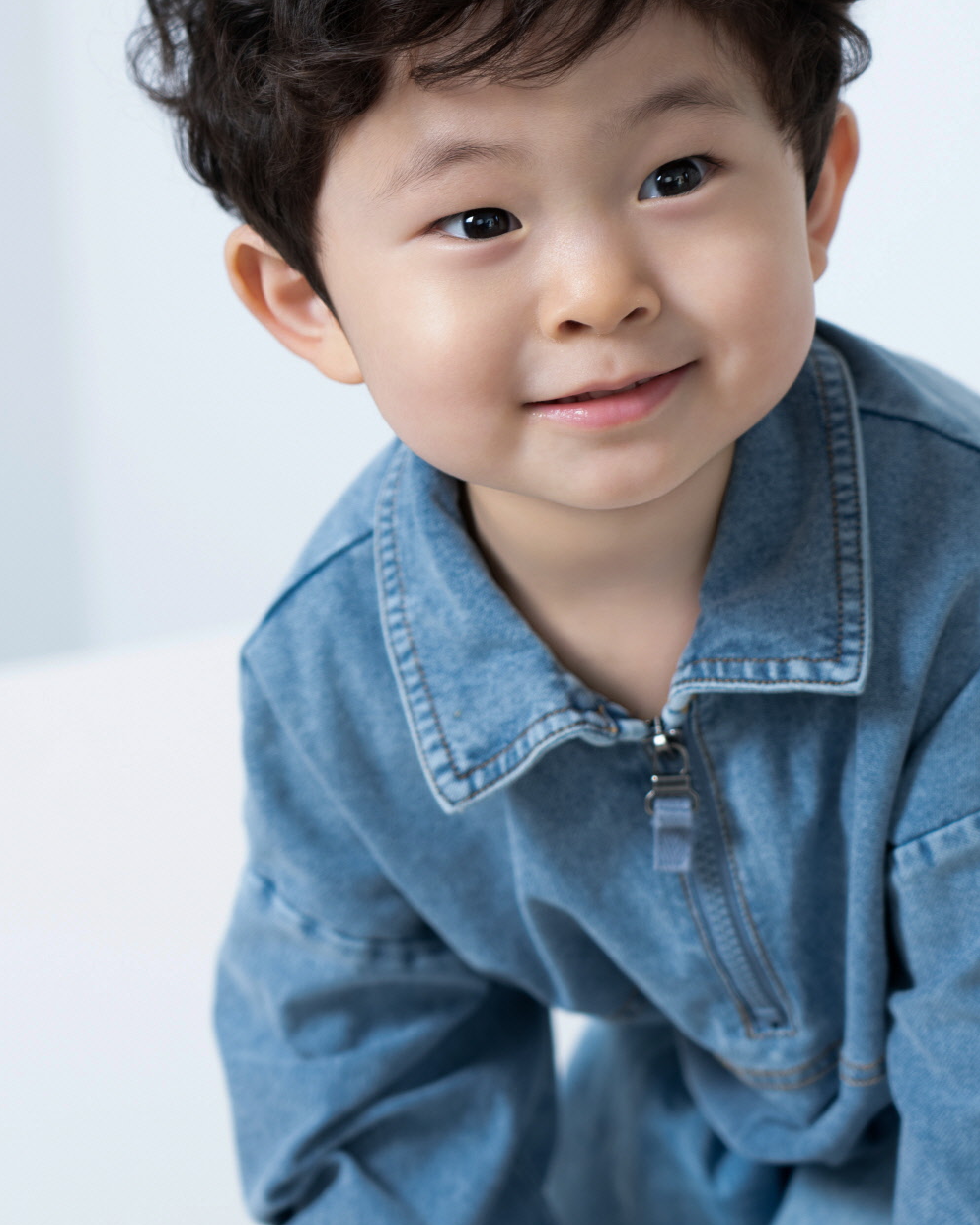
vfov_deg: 15.1
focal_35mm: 127
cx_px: 490
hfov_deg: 12.2
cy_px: 494
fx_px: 4604
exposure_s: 1/125
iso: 100
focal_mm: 75
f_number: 4
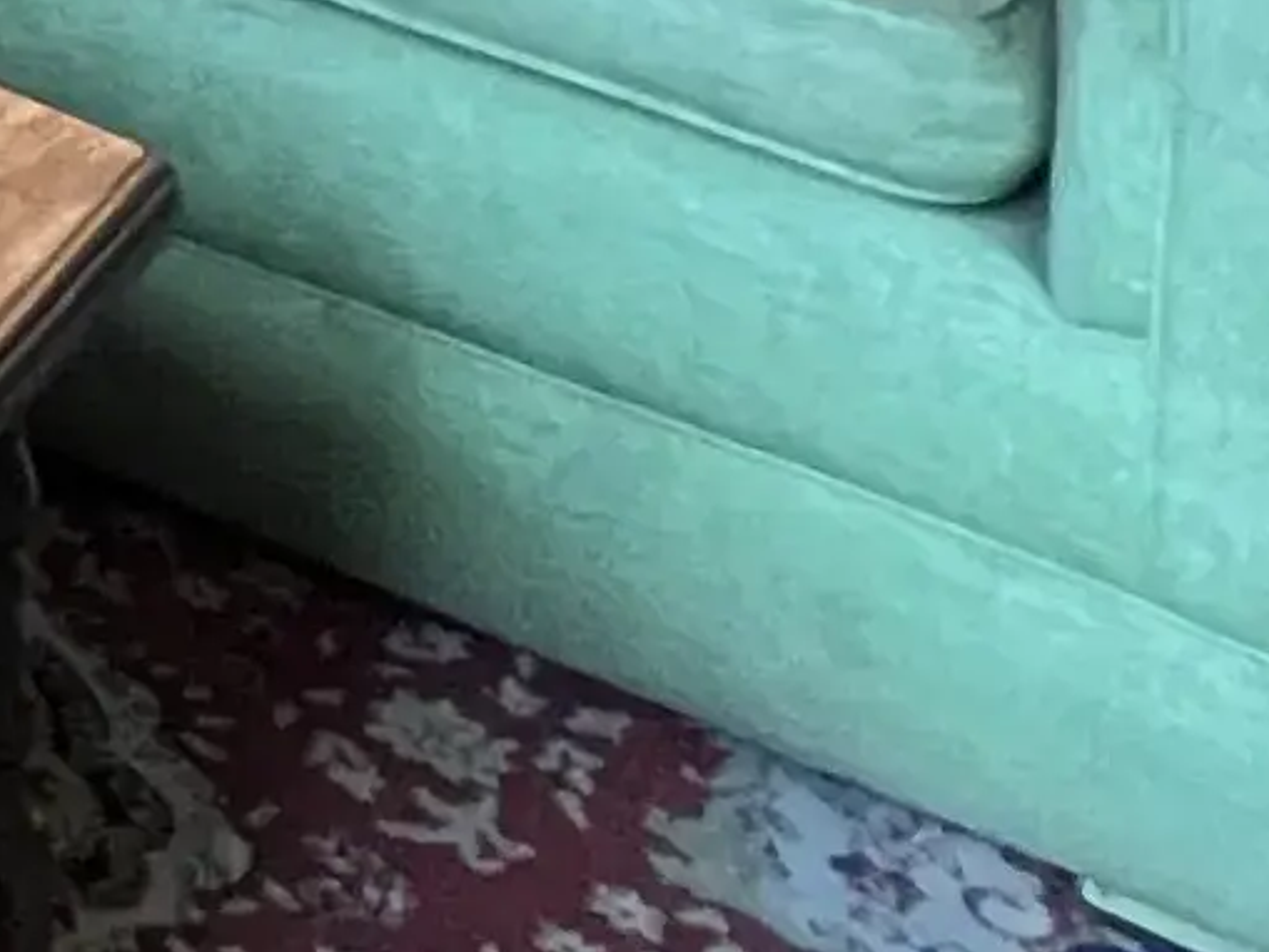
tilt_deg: -0.9
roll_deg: +0.1
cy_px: -2176
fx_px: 3777
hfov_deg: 12.7
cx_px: -2077
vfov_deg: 9.7
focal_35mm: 103
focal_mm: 1.57
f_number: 1.8
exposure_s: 1/60
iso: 500
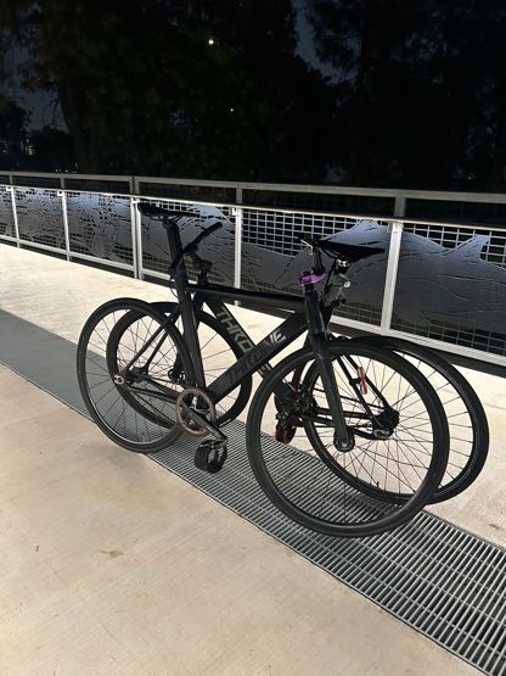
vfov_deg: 67.3
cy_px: 338
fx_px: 507
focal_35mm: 26
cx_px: 253
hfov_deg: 53.0
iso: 500
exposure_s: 1/40
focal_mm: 5.7
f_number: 1.5
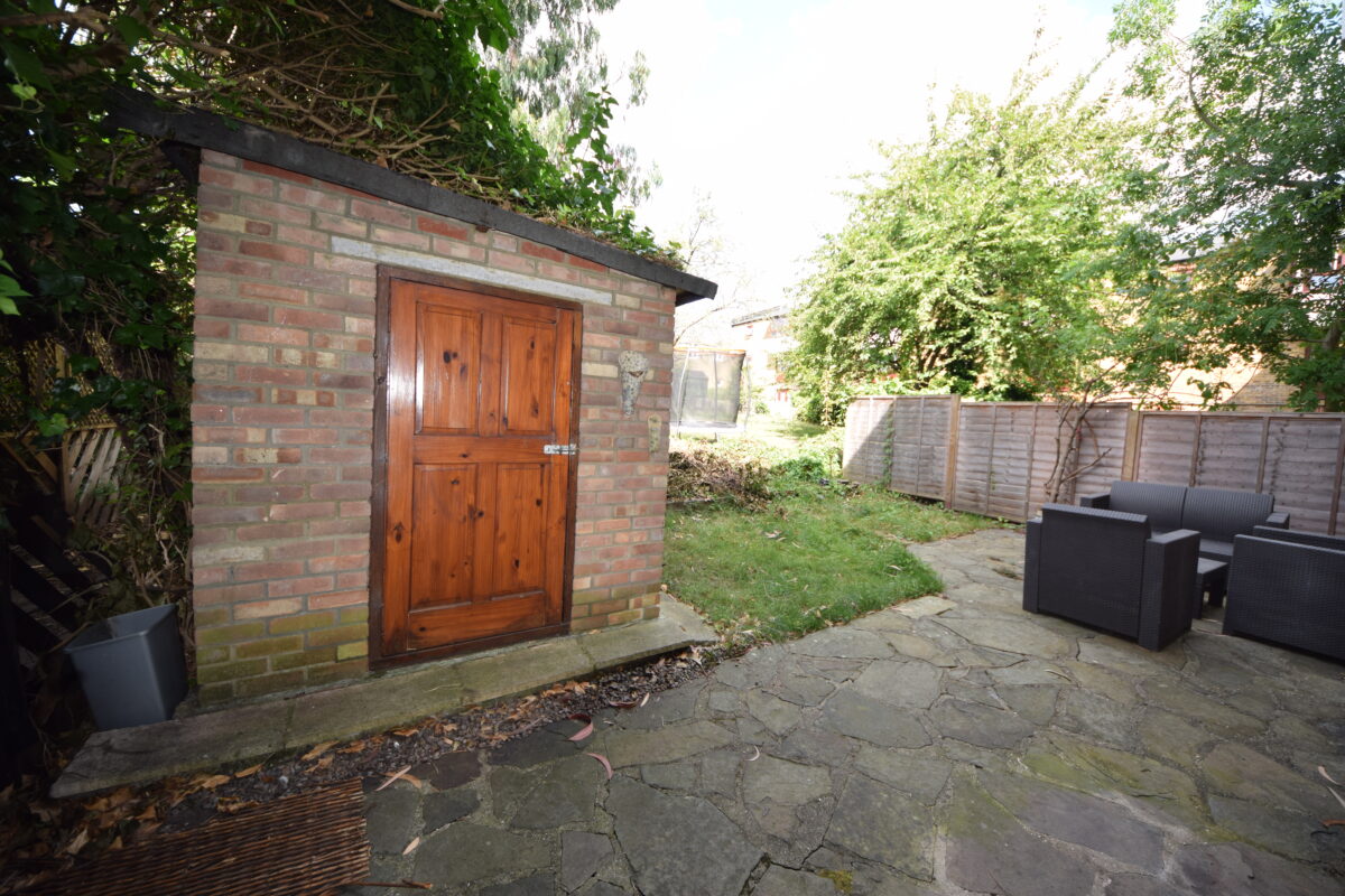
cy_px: 448
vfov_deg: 90.0
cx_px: 672
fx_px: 448
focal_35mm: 12
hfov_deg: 112.6
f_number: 5.6
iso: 160
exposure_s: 1/125
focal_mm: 8
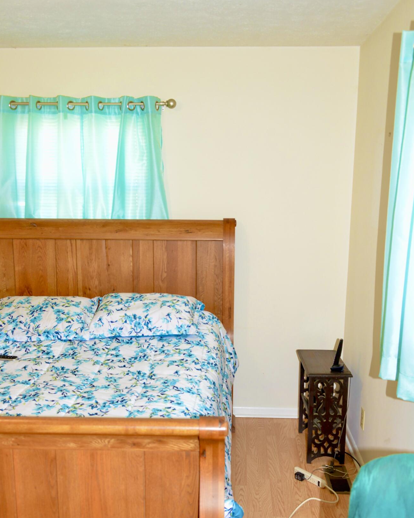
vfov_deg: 48.9
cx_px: 206
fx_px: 567
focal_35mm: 37
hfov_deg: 40.1
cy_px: 304
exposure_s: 1/60
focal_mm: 32
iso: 2500
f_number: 5.6
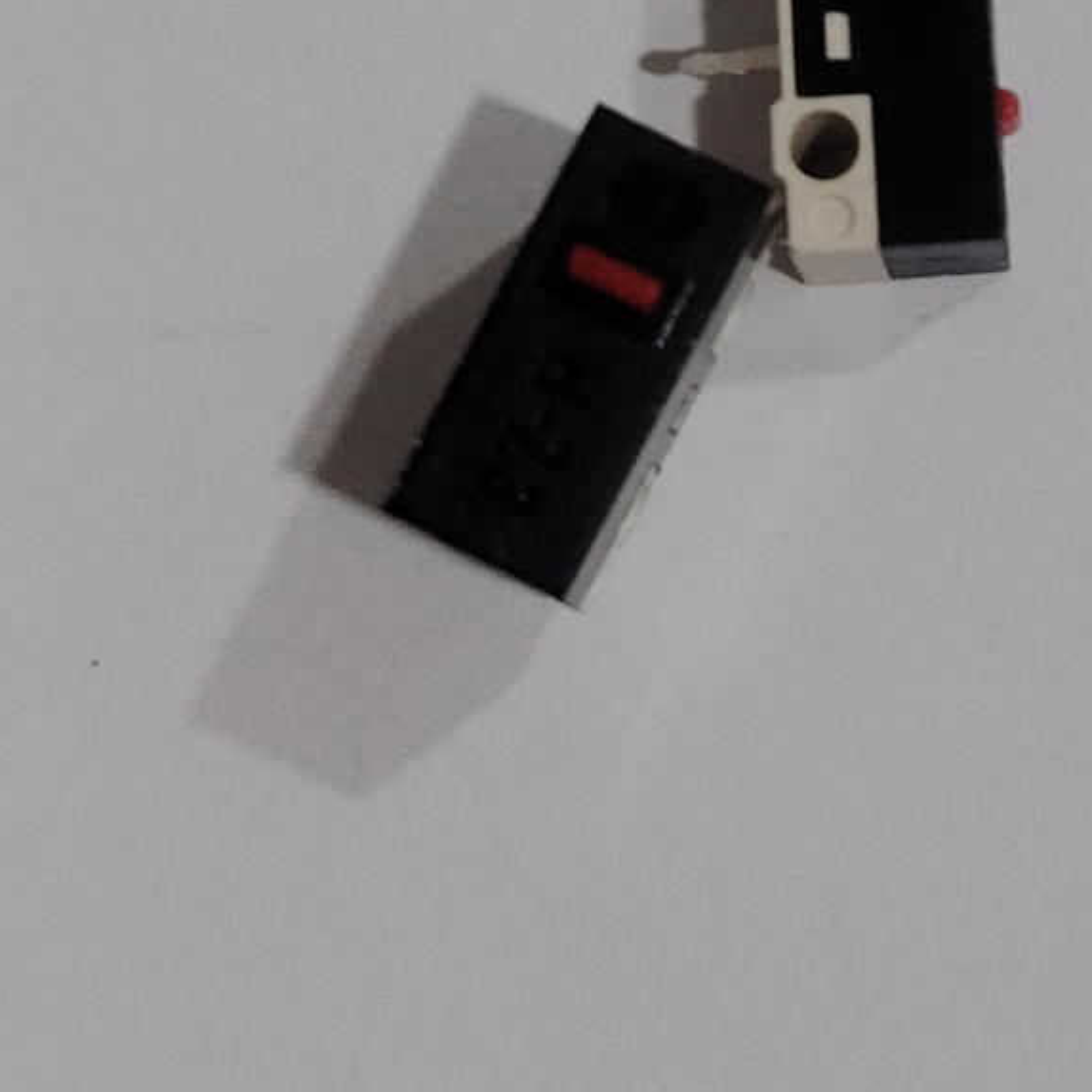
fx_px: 3962
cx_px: 919
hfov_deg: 15.6
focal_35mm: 111
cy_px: -28
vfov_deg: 15.4
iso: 415
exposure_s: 1/50
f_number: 1.75
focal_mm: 5.25
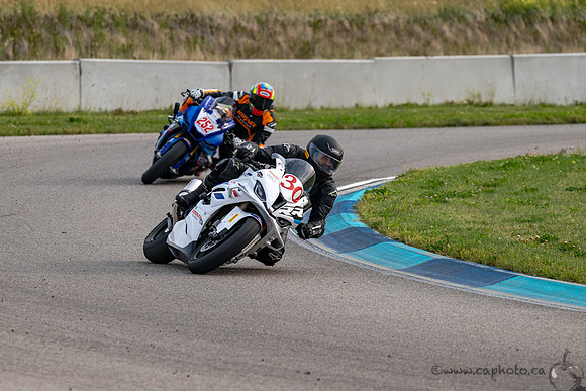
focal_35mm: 353
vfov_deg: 3.9
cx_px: 226
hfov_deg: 5.8
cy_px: 226
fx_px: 5744
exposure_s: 1/1250
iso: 360
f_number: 5.6
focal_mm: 280
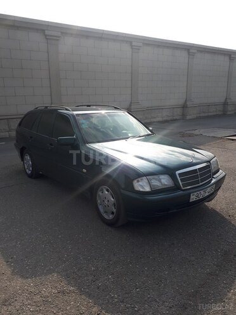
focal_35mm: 27
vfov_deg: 65.3
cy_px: 158
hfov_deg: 51.4
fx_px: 245
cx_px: 118
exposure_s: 1/1140
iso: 40
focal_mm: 3.6
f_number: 1.9
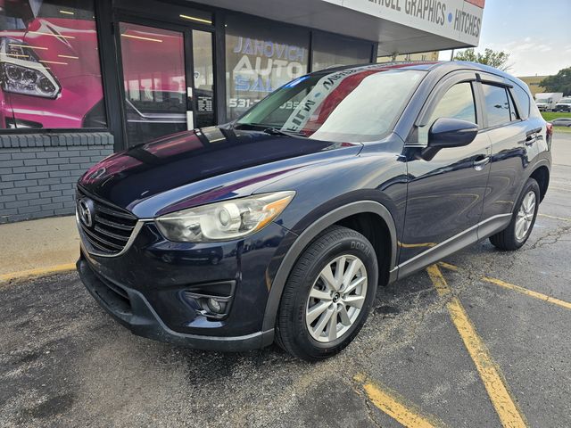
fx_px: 379
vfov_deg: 58.9
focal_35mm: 23
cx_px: 286
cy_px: 214
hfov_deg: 73.9
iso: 16
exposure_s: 1/120
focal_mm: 6.3
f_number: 1.7
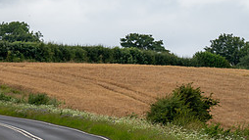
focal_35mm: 395
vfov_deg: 3.1
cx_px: -10
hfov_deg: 5.5
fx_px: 2609
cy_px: 124
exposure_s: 1/800
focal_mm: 165
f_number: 3.2
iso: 500
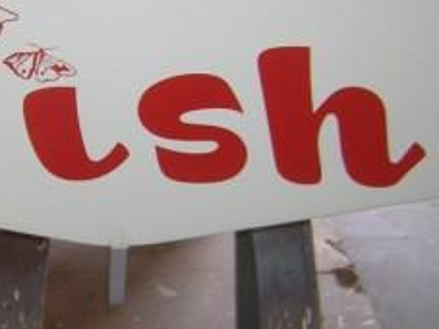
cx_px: 114
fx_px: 900
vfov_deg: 20.5
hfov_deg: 27.1
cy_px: 64
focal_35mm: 71
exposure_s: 1/24
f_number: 2.6
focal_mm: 4.7
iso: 297
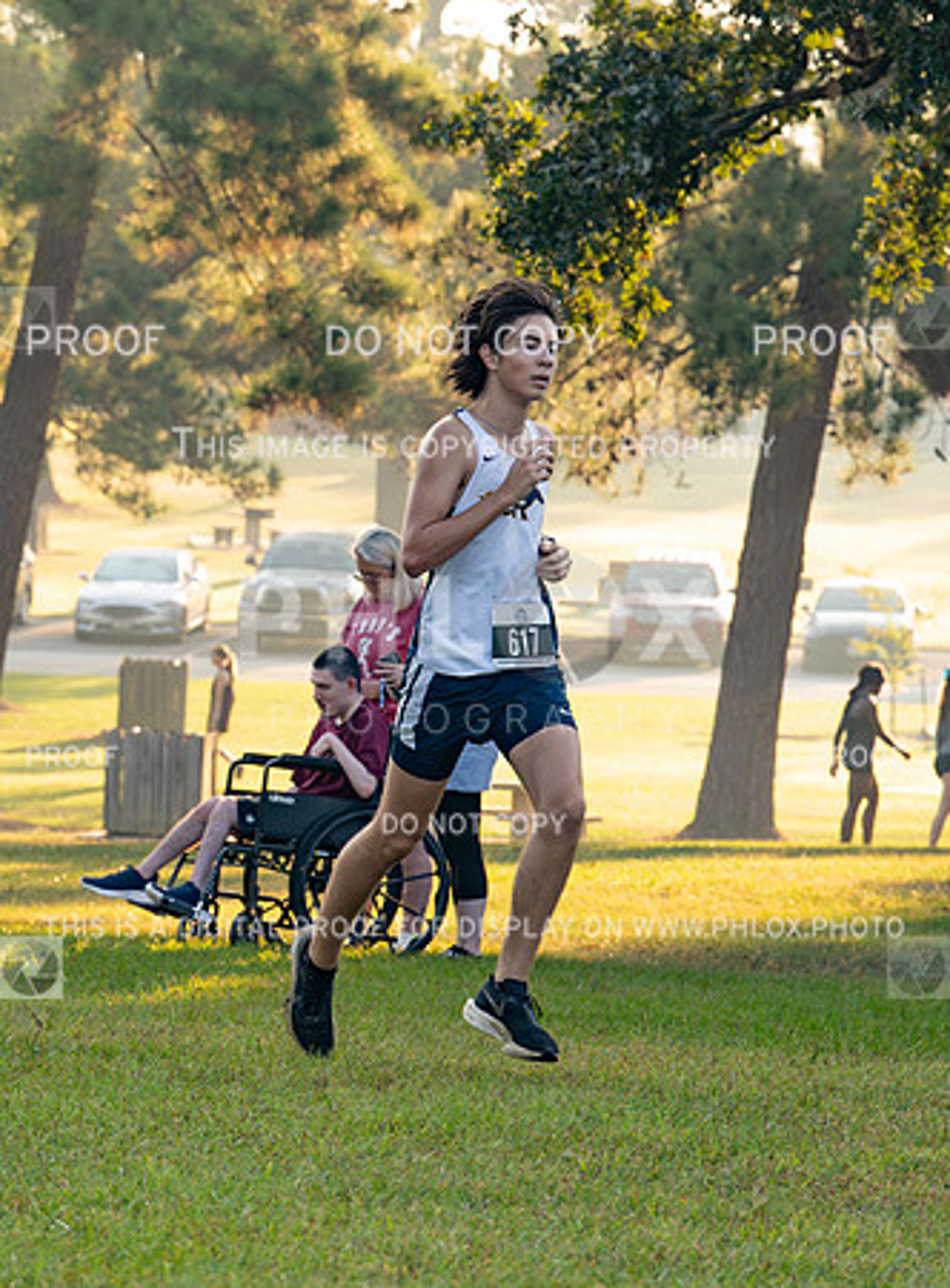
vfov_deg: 10.1
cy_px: 531
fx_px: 7288
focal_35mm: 197
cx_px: 336
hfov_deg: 7.5
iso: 1000
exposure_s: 1/800
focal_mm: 102
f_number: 5.6
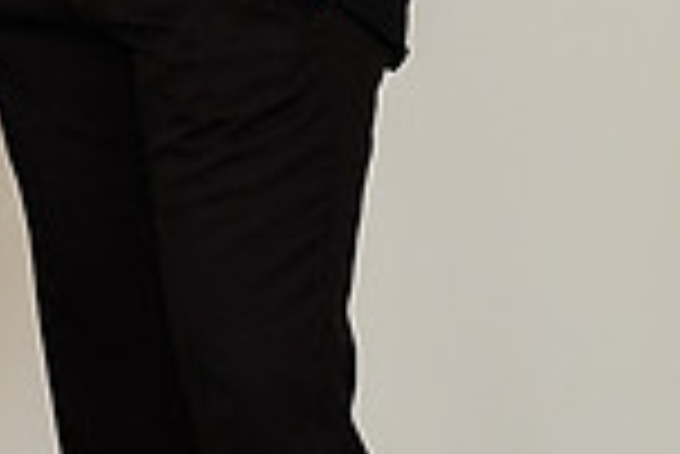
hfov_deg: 10.1
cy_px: -366
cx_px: -545
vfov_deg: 7.0
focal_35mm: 192
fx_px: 3630
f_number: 5.6
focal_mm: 50
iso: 200
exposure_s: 1/160
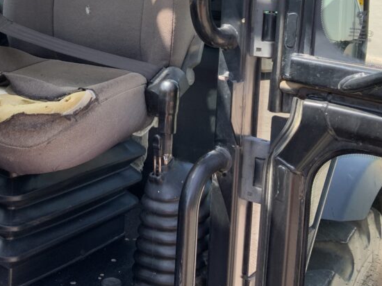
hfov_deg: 35.1
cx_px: 118
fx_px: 596
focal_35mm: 54
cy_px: 27
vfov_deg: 26.1
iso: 16
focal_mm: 3
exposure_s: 1/212
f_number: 1.8
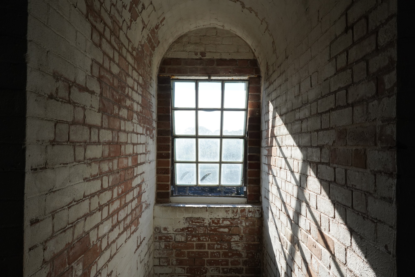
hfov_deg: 65.5
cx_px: 208
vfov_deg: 46.4
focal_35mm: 28
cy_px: 138
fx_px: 323
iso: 800
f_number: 22
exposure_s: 1/80
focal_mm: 28
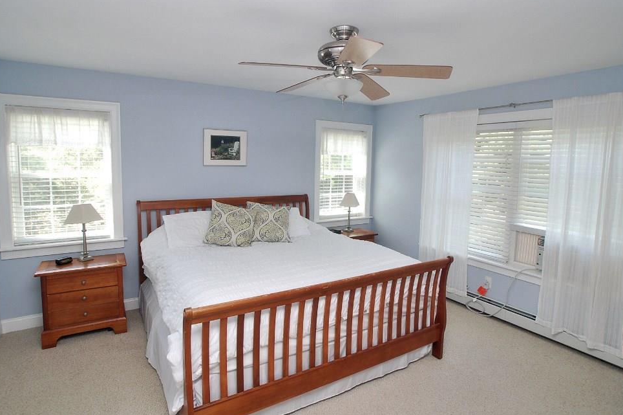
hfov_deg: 91.6
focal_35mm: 18
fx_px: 303
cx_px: 312
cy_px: 207
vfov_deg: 68.7
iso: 400
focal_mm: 11
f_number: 5
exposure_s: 1/50
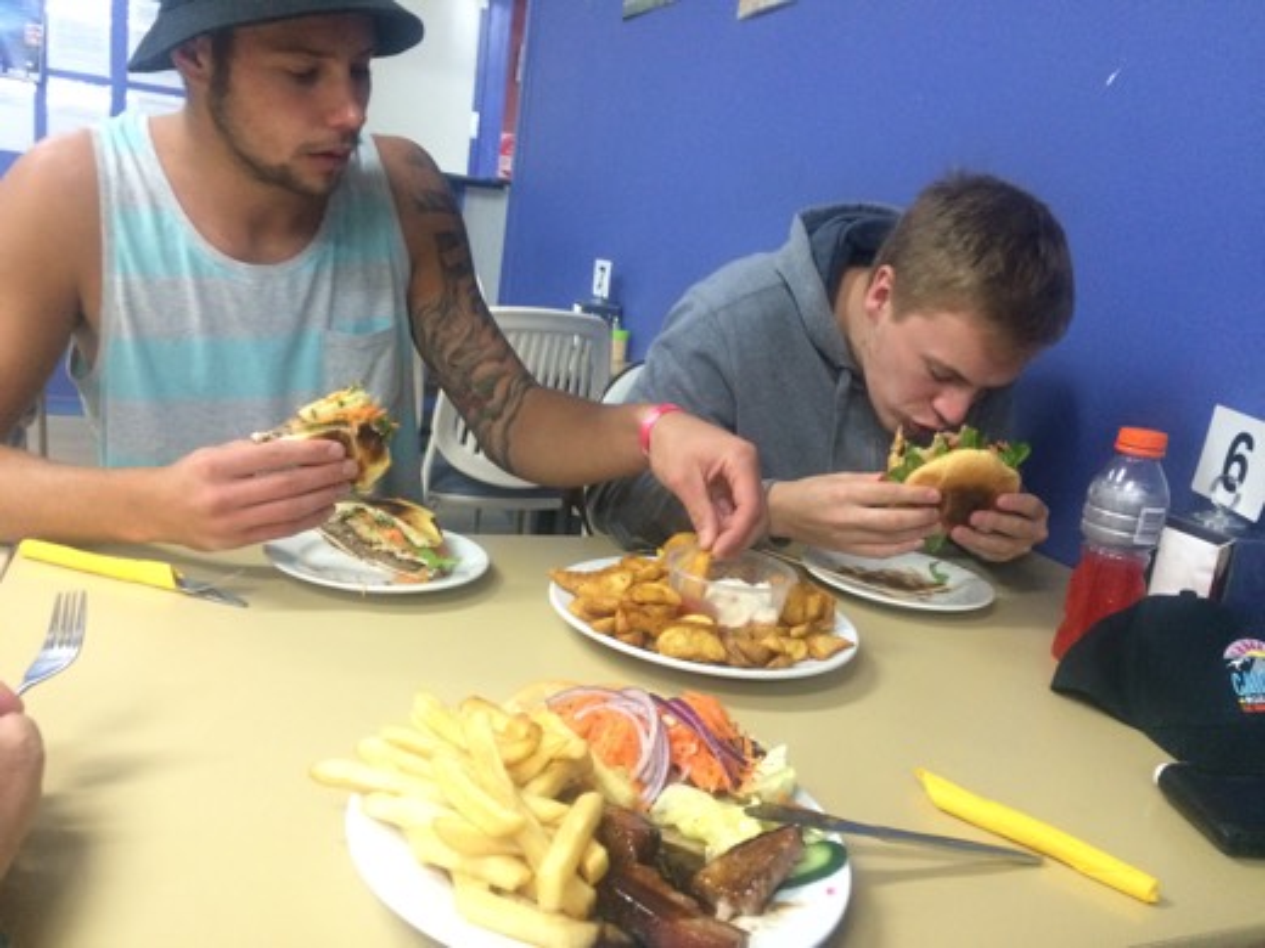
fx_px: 1060
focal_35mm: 29
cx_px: 632
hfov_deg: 61.7
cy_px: 474
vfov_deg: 48.2
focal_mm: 4.15
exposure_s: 1/33
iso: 320
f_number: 2.2
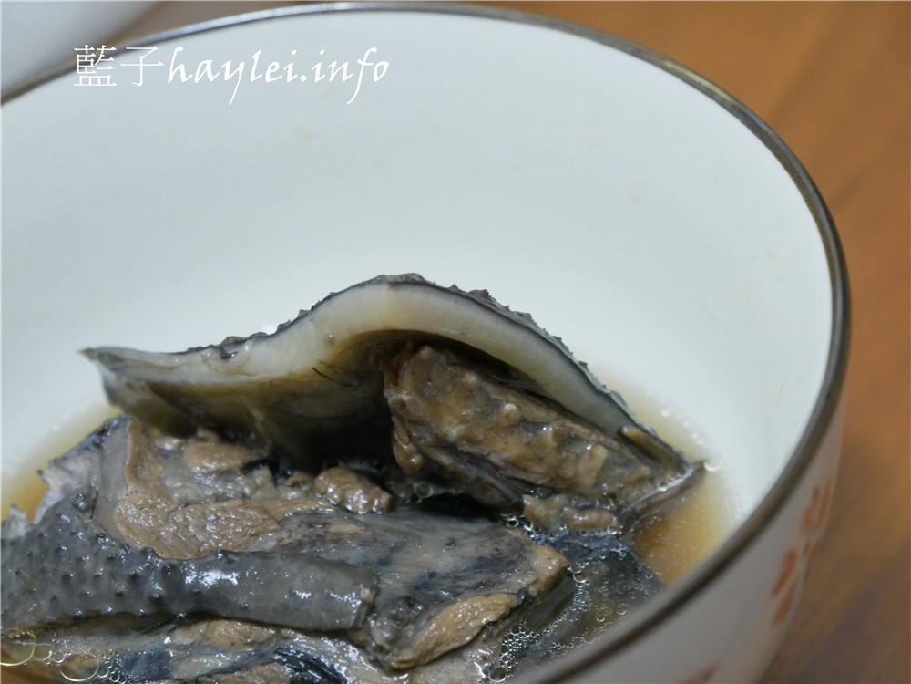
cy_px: 342
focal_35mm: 162
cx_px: 456
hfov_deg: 12.2
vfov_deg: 9.2
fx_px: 4263
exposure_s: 1/20
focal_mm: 81
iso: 3200
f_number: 5.4
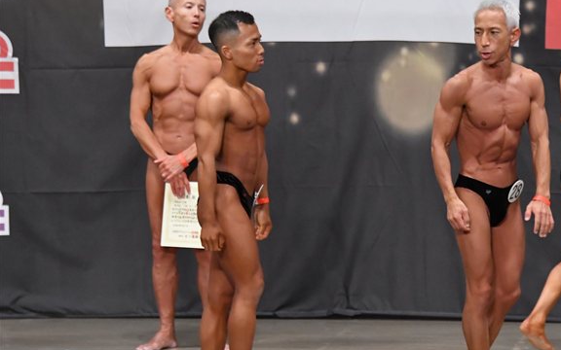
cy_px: 198
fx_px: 4235
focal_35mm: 277
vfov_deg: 4.7
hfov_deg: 7.6
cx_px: 376
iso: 5000
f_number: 5.6
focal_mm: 135
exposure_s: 1/400
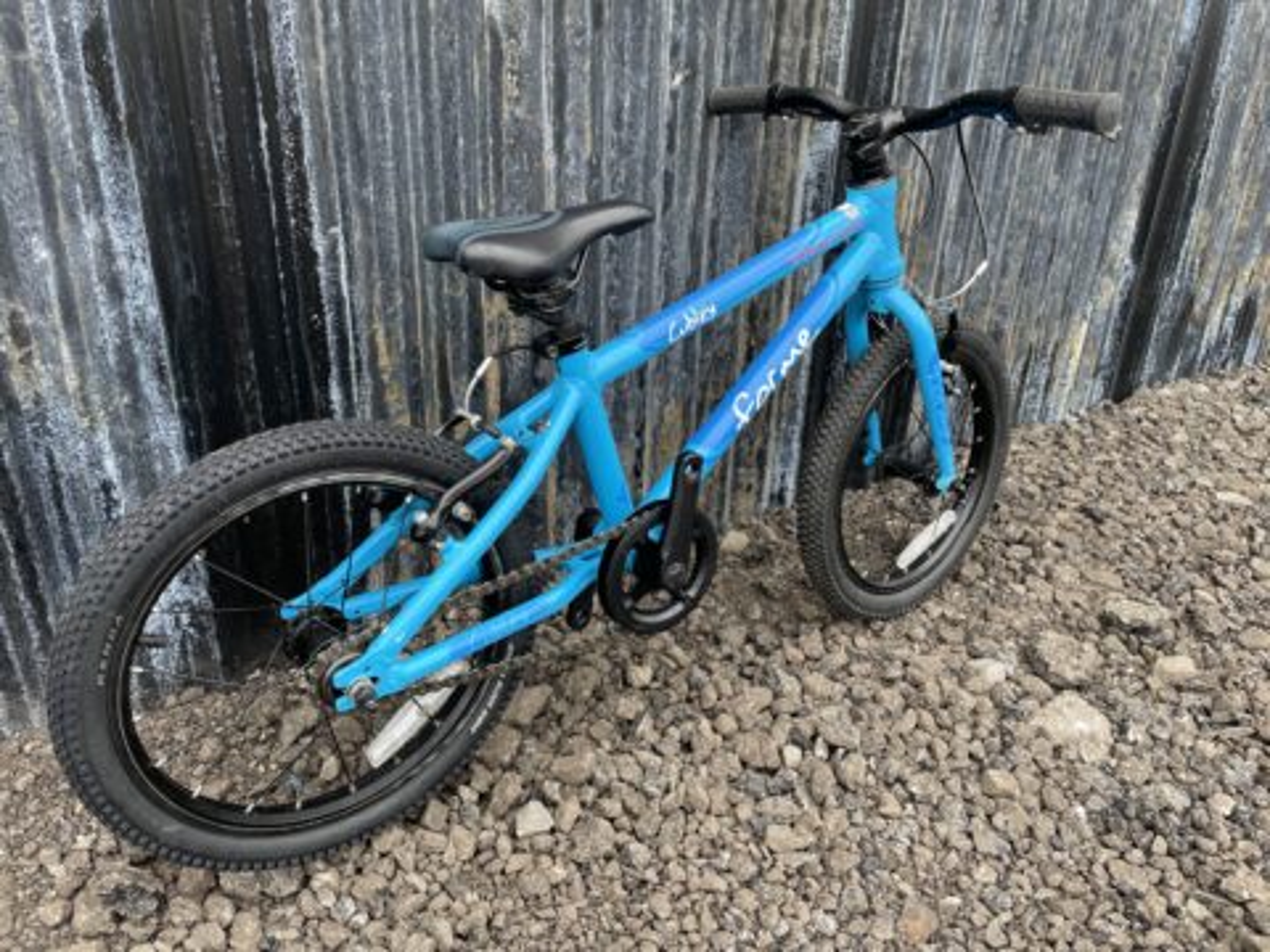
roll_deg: -1.2
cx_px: 635
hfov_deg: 67.3
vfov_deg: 53.1
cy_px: 476
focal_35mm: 26
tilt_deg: -25.0
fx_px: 954
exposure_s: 1/221
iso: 32
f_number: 1.6
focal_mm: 4.2
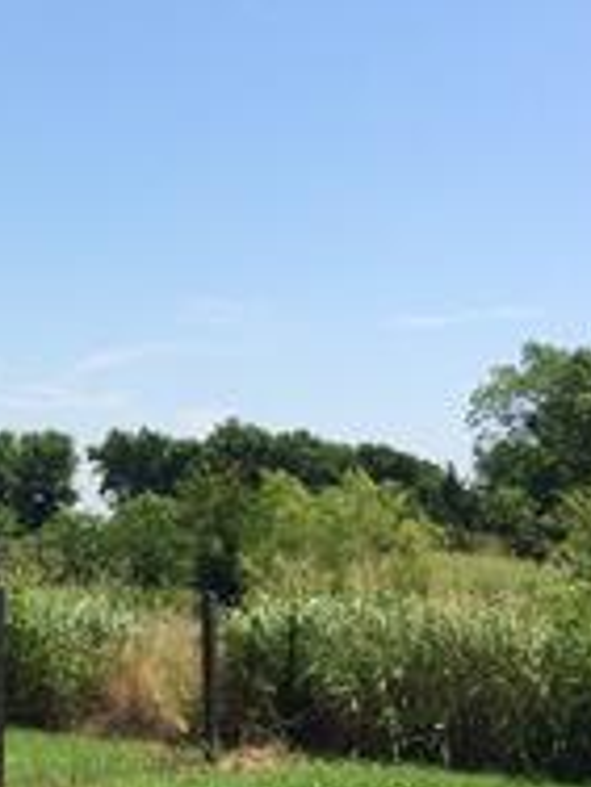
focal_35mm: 74
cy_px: 456
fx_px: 1685
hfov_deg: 19.3
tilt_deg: +2.0
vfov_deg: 26.3
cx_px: -8
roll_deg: +0.3
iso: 32
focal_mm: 4.15
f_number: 2.2
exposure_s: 1/1953
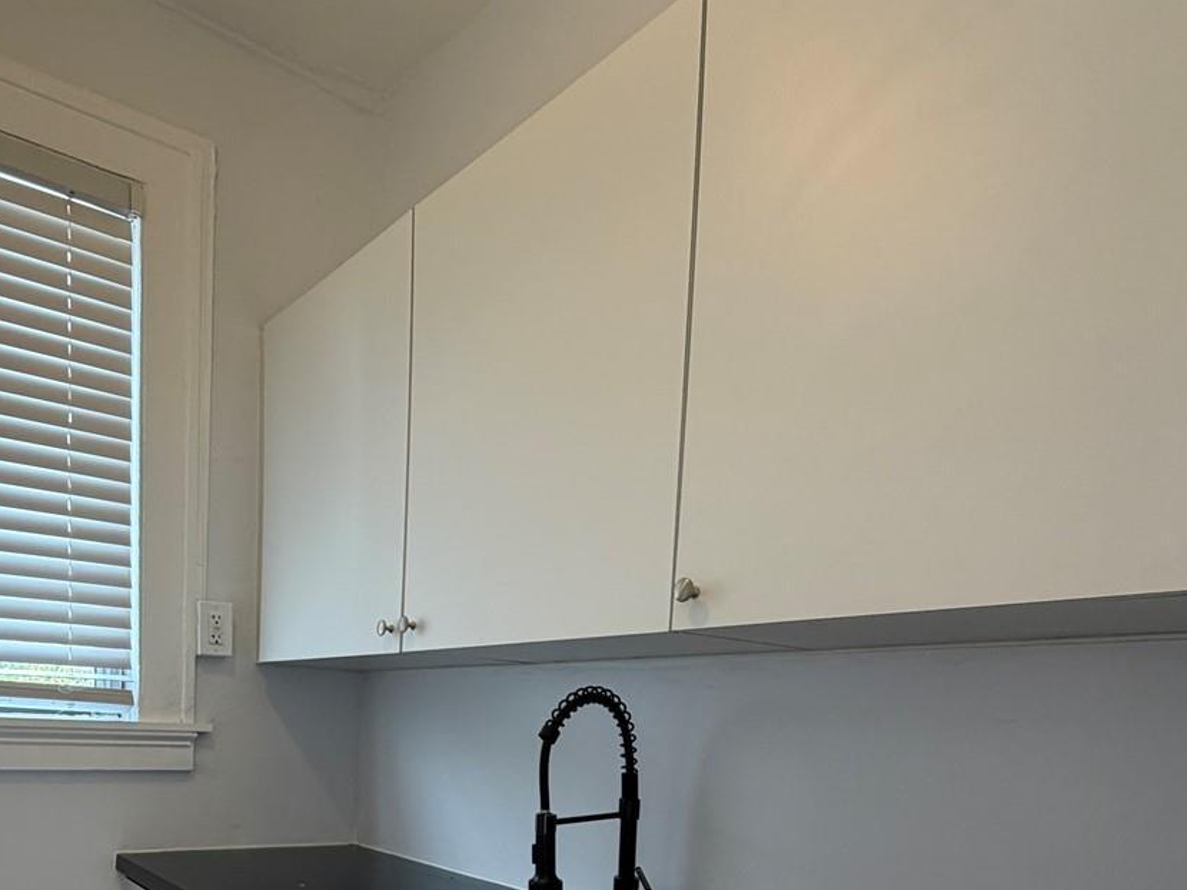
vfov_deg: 46.2
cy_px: 808
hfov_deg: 64.6
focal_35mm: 27
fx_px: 926
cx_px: 462
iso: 125
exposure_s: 1/120
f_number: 2.2
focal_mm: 2.22
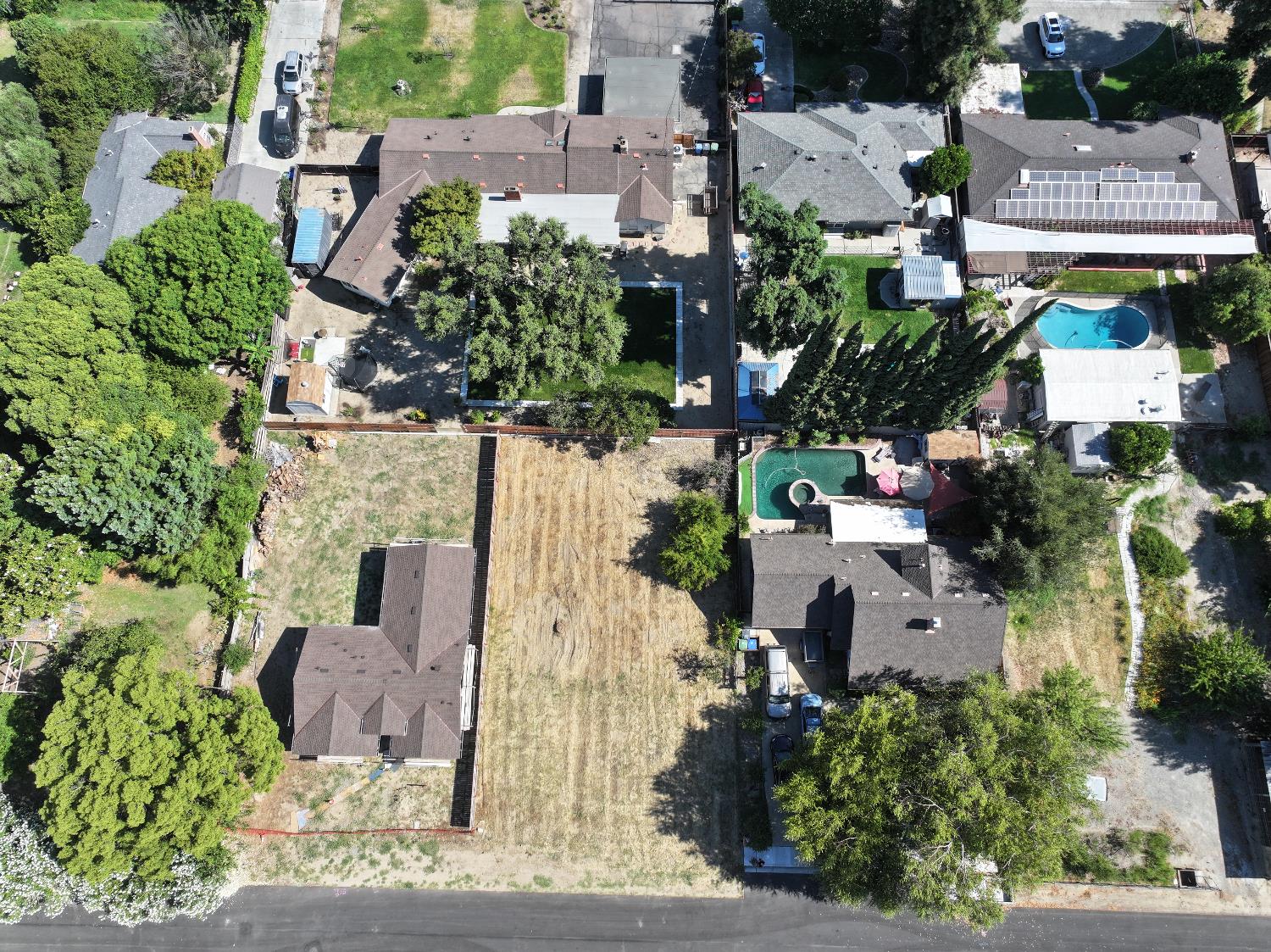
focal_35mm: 24
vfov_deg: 56.8
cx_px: 636
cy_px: 476
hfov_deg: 71.6
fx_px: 881
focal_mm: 12.29
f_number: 2.8
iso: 120
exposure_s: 1/1250
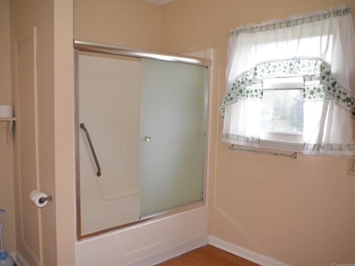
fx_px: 318
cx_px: 171
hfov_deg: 58.3
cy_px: 133
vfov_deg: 45.5
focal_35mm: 31
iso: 400
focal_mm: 28
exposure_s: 1/80
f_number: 3.8
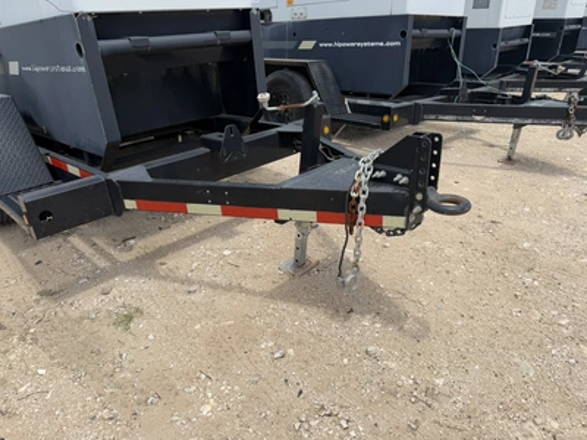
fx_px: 407
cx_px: 294
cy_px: 220
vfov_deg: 56.8
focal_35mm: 24
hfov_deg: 71.6
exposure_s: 1/3759
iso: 80
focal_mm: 6.76
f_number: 1.78
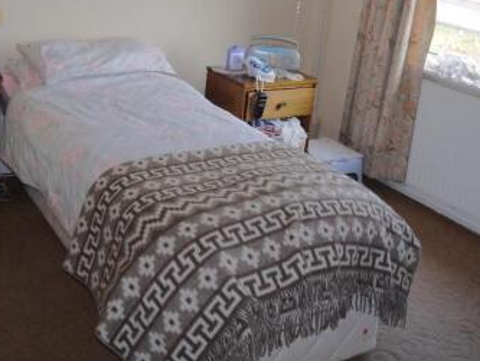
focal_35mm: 49
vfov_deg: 29.0
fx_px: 680
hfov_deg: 38.9
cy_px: 70
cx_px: 243
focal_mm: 14
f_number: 3.5
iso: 160
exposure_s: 1/125
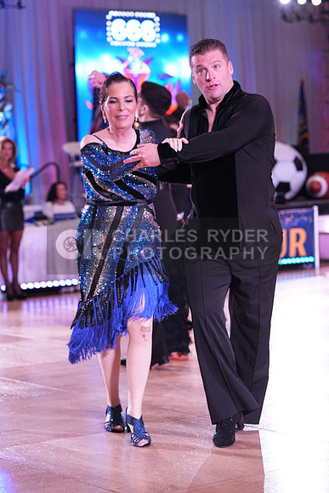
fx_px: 1260
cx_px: 164
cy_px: 246
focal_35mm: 92
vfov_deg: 22.1
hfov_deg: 14.9
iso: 3200
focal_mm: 92
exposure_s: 1/400
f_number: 4.5
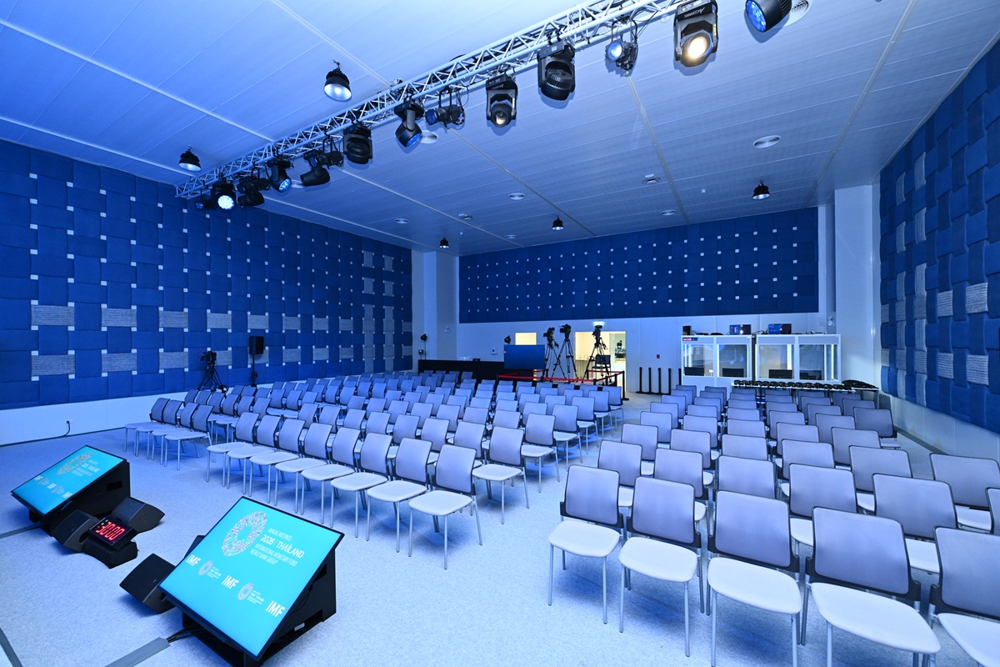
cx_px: 500
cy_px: 334
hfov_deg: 104.3
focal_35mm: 14
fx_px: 389
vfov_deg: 81.2
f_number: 4.5
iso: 1600
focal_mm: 14
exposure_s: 1/60
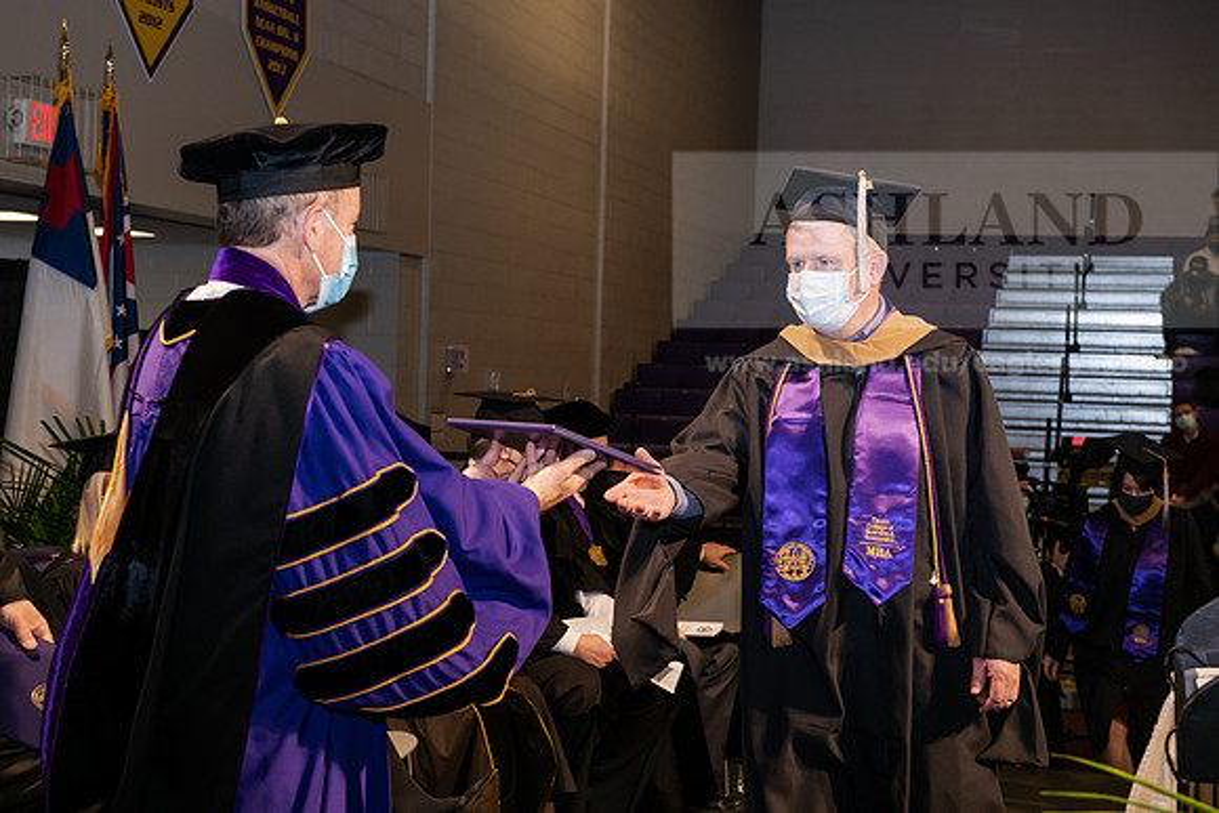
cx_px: 610
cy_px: 406
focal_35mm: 62
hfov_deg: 32.4
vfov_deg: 21.9
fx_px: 2100
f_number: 6.3
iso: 1600
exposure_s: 1/200
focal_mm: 62
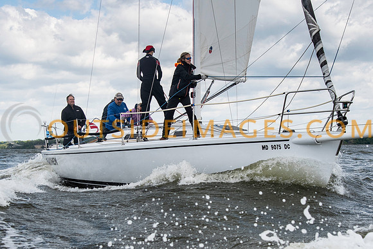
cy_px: 136
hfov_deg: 30.0
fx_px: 697
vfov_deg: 20.2
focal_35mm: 67
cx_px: 186
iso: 400
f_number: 5
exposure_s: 1/1600
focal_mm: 38
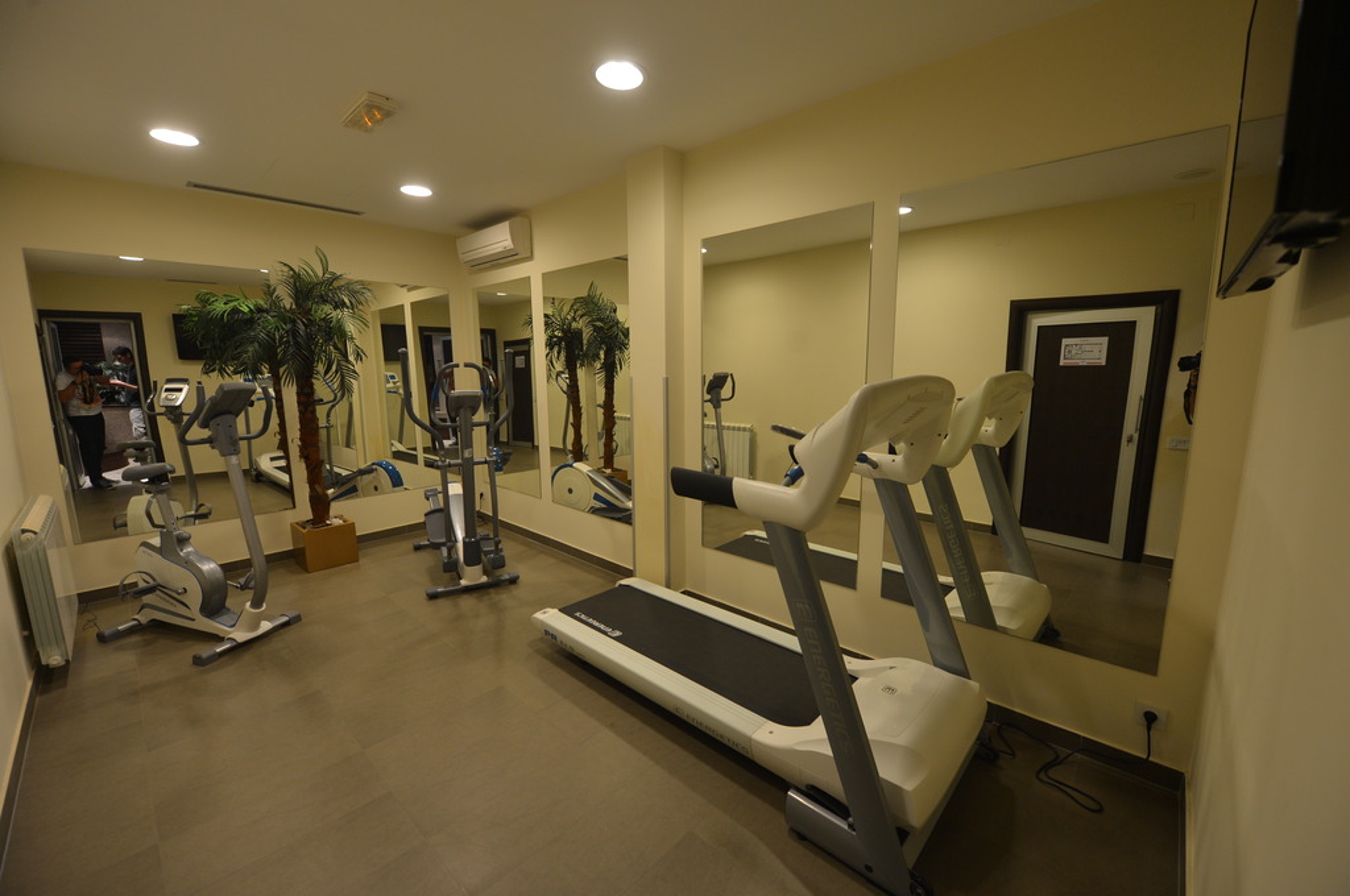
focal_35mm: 14
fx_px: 524
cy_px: 448
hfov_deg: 104.3
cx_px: 675
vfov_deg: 81.1
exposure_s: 1/80
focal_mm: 14
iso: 640
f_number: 4.5
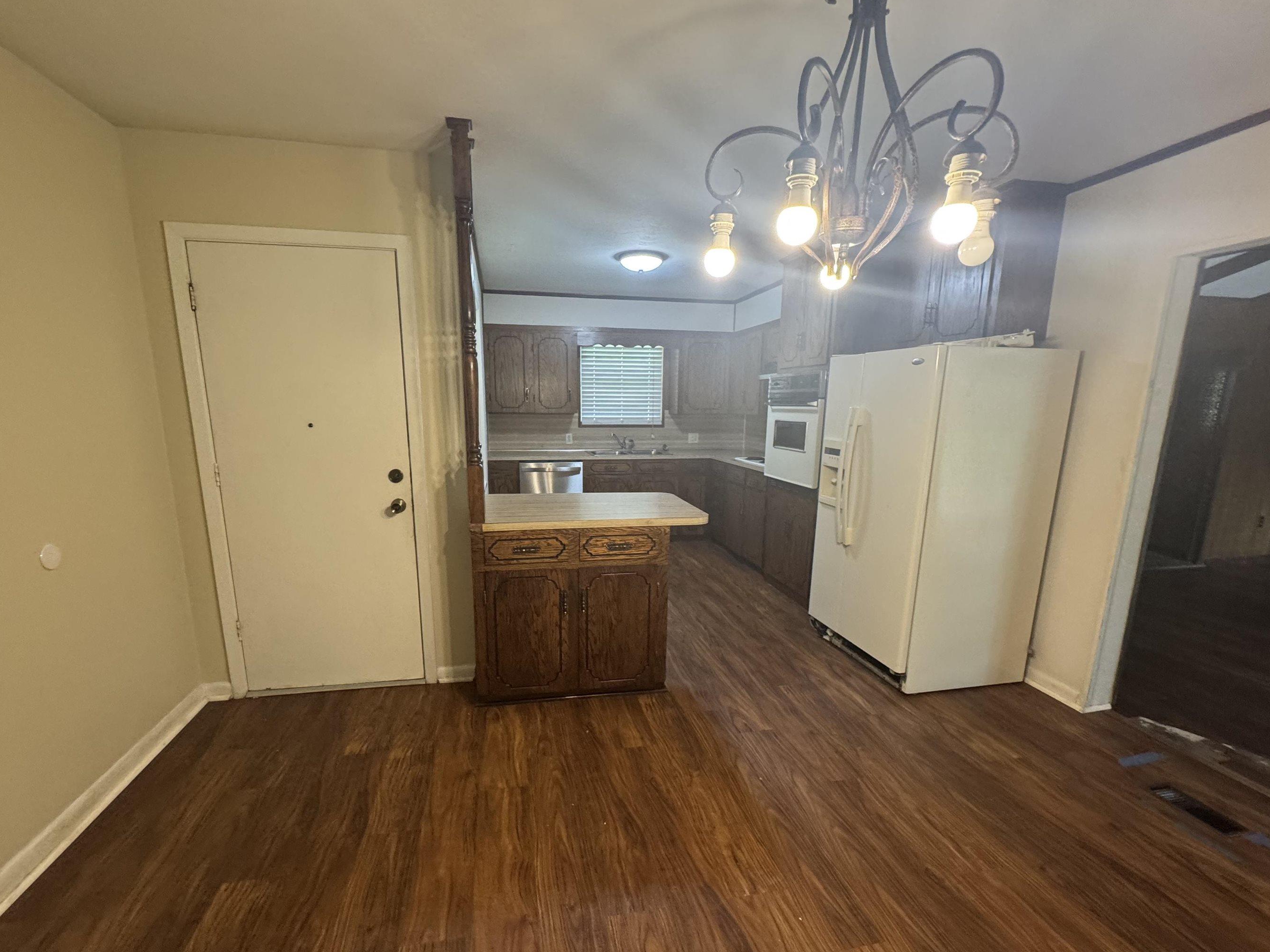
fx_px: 587
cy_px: 525
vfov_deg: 77.9
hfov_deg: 94.5
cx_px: 617
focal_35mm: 16
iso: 320
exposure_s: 1/60
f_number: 2.2
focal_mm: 2.22
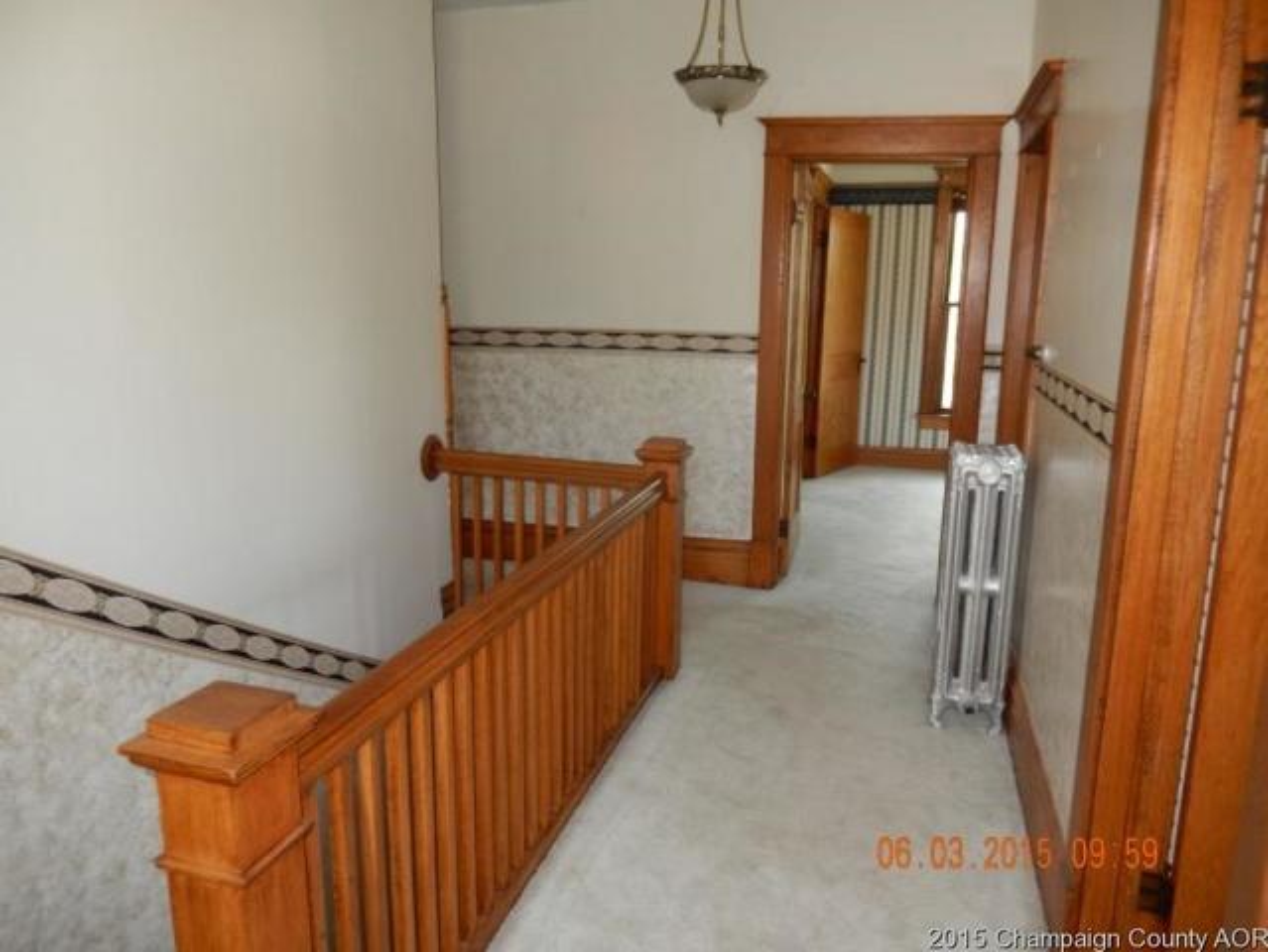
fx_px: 916
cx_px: 634
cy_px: 476
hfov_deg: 69.4
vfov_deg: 54.9
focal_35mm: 25
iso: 220
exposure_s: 1/30
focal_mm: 4.5
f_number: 3.4
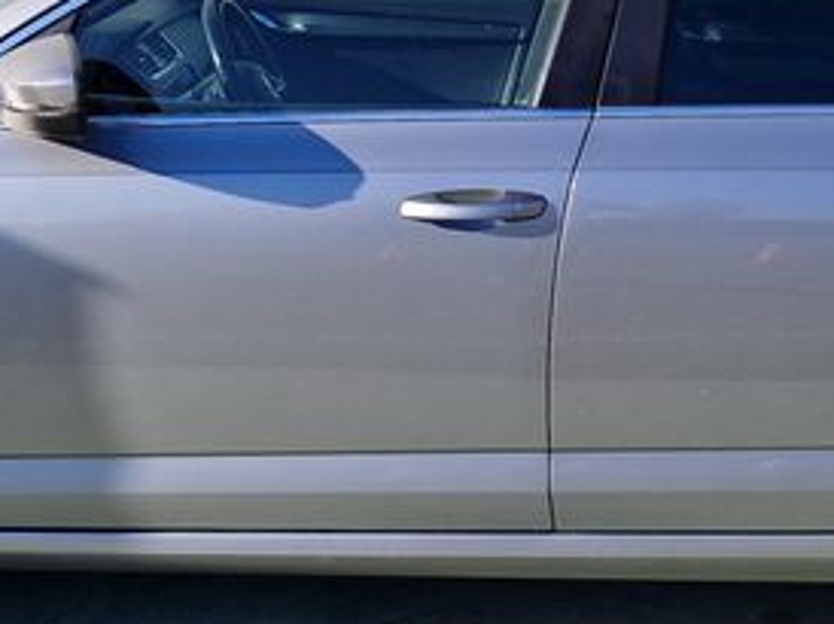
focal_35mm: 86
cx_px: 578
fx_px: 2070
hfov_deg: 22.6
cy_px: 219
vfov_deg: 17.1
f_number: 1.8
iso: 50
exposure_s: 1/1428
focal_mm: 5.4
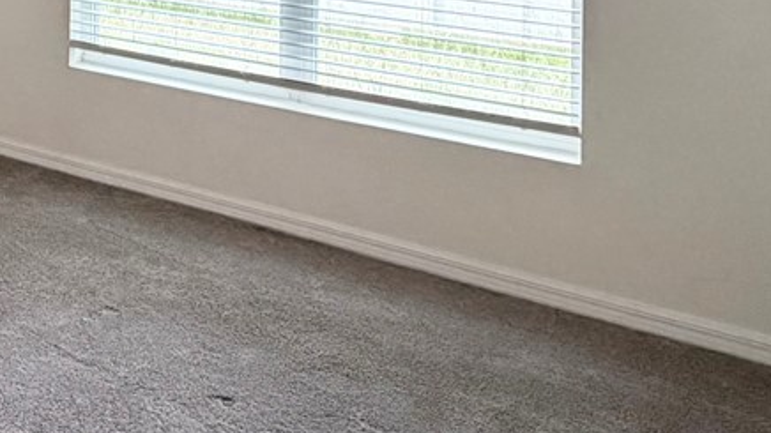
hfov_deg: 31.3
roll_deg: -0.9
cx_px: -156
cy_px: -179
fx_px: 1145
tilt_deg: -0.4
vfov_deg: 19.3
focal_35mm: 56
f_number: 2.2
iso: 200
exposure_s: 1/120
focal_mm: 2.22
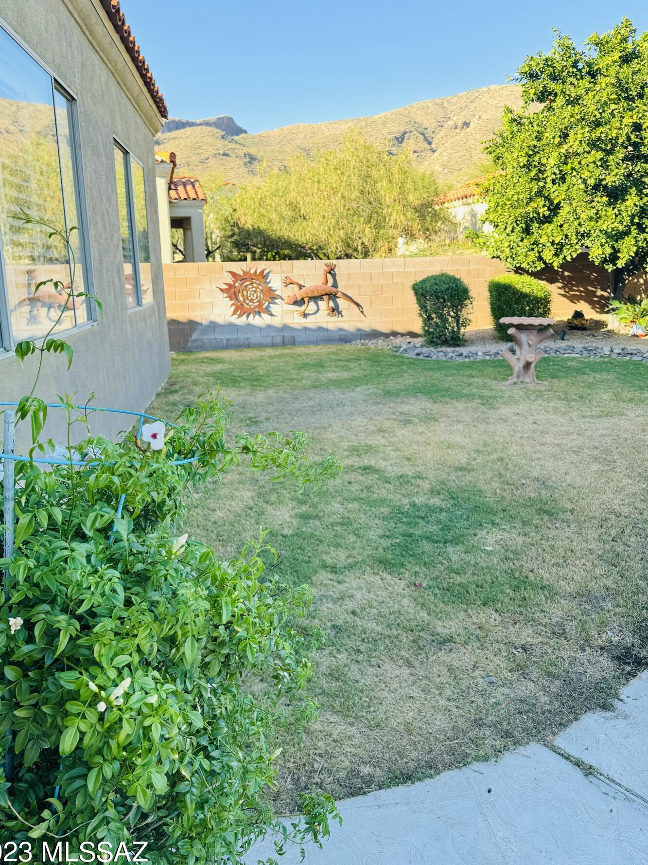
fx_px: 674
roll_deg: +1.2
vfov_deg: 65.3
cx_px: 315
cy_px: 410
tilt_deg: -11.2
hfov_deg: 51.3
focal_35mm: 27
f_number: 1.78
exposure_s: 1/189
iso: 64
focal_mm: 6.86
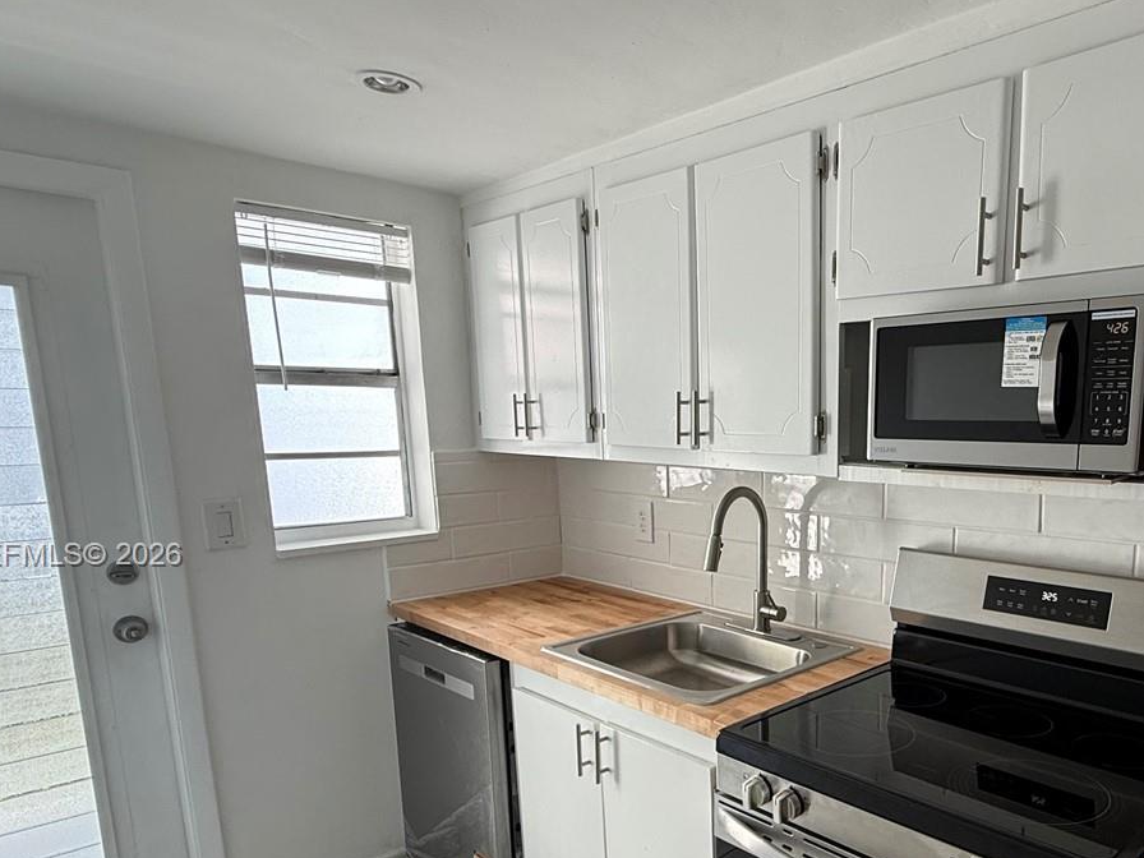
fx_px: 826
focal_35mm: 25
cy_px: 557
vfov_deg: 54.0
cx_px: 806
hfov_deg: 66.5
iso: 80
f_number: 2.2
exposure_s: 1/99
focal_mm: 2.22
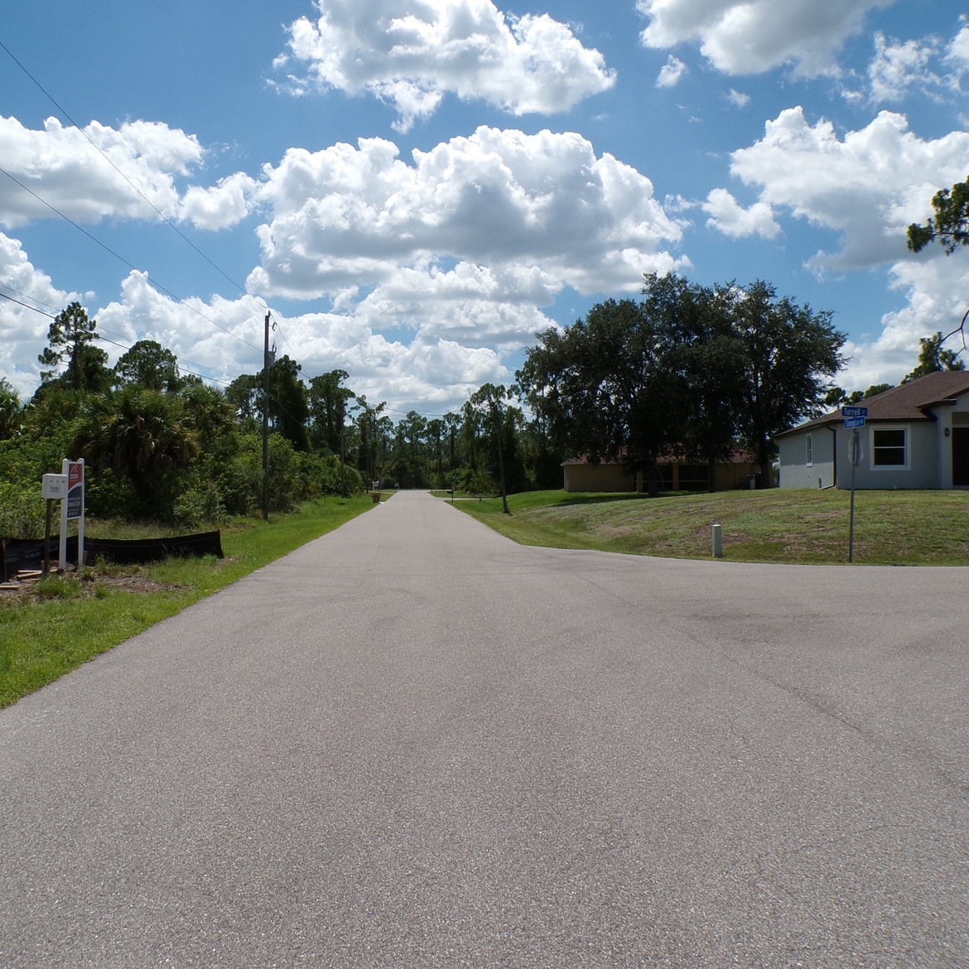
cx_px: 465
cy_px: 480
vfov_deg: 55.6
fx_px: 918
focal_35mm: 29
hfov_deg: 55.6
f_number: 5.8
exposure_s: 1/800
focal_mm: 4.3
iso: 100
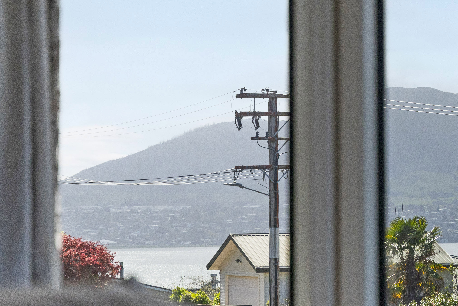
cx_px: 476
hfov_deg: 11.3
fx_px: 2290
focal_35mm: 180
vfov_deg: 7.6
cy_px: 97
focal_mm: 70
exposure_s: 1/4000
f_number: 2.8
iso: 640
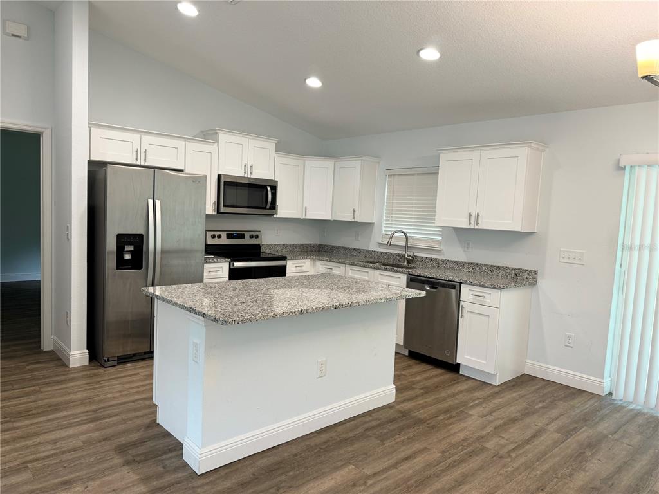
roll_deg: -2.6
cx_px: 330
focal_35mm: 24
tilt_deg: -5.6
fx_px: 457
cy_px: 247
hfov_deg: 71.6
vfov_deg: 56.8
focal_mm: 6.76
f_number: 1.78
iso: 125
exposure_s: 1/60
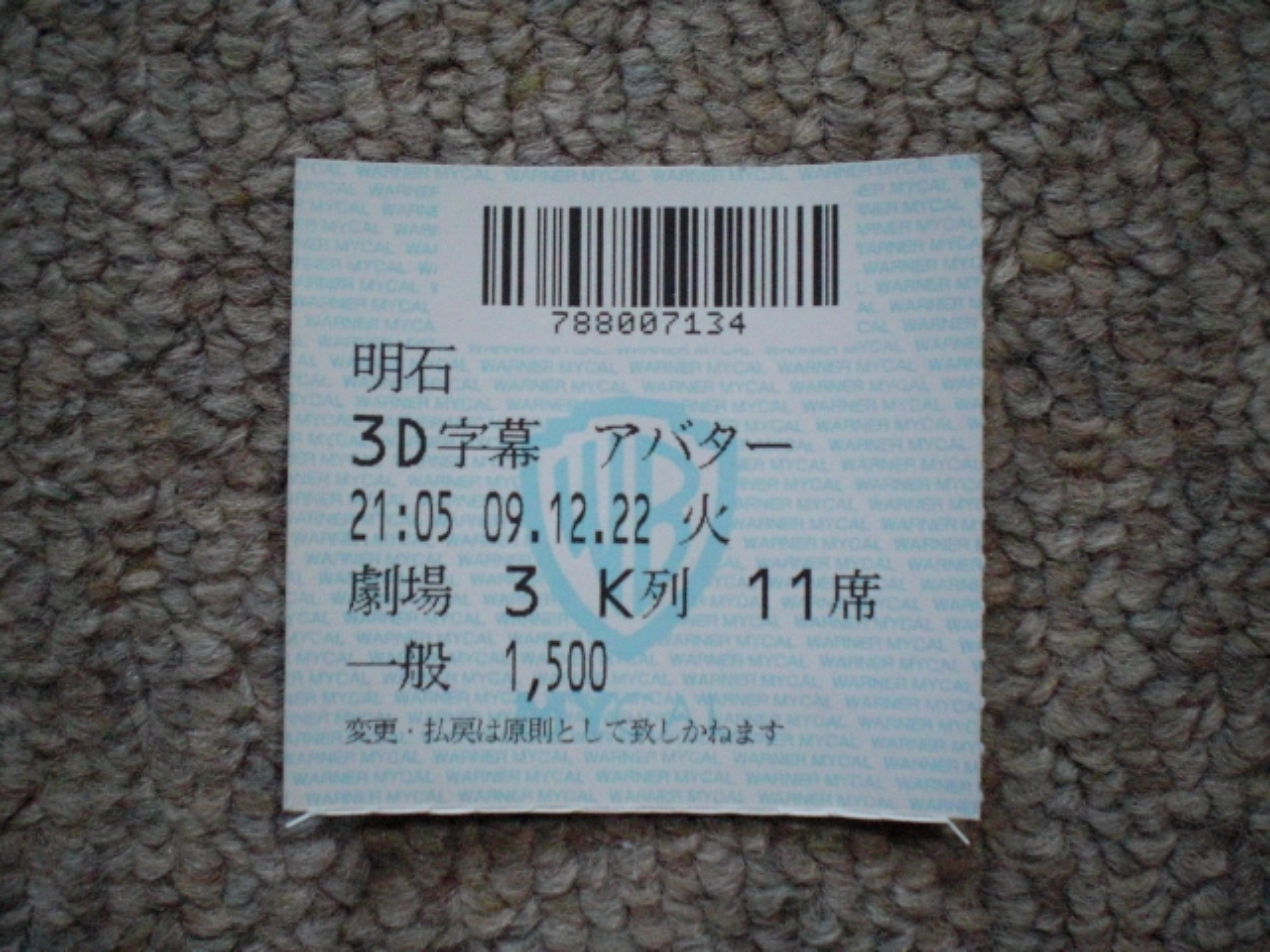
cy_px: 476
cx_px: 635
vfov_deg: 37.7
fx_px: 1394
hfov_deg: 49.0
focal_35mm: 38
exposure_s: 1/80
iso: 800
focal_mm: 6.3
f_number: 3.1
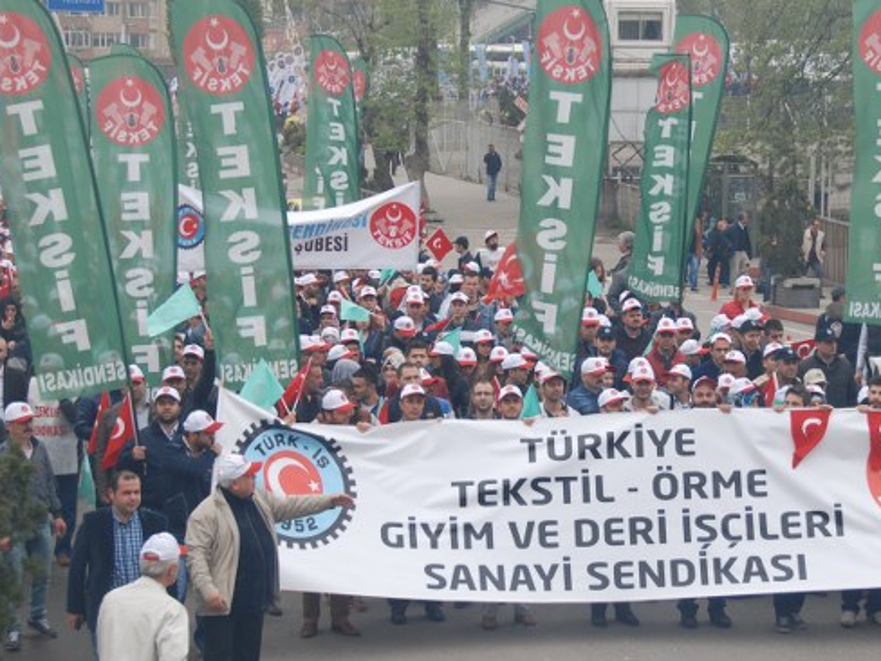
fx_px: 2774
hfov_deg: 18.0
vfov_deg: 13.6
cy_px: 354
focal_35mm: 109
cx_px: 596
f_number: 6.3
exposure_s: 1/160
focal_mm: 46
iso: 100
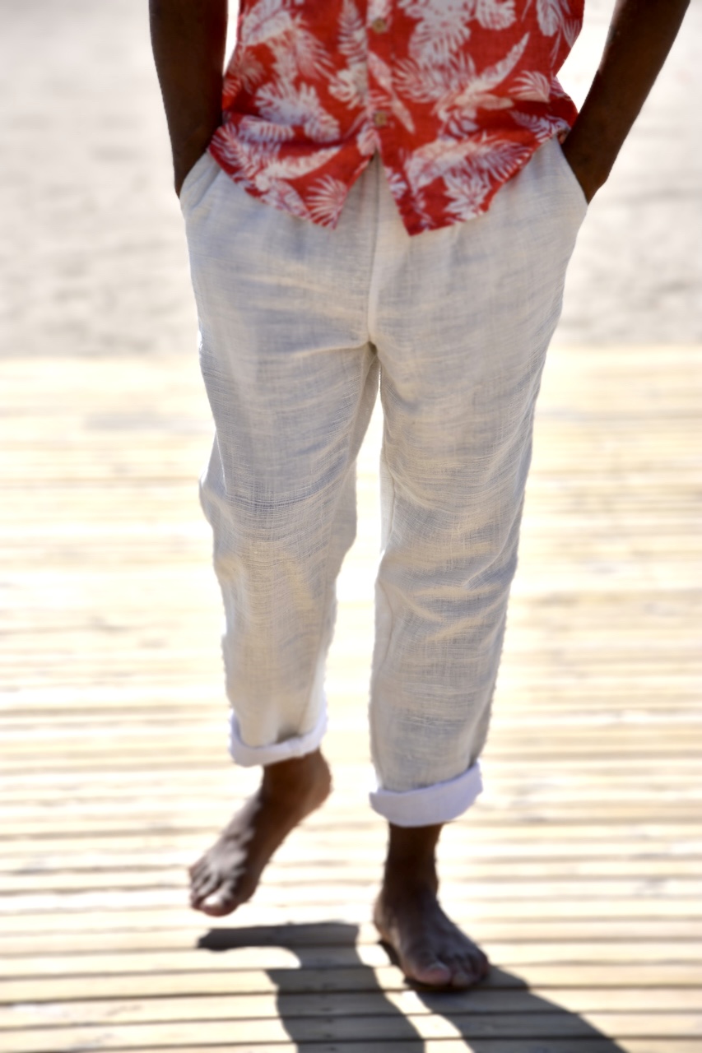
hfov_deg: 9.9
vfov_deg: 14.9
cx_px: 351
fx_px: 4037
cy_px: 526
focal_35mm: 138
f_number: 8
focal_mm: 92
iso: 110
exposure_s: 1/500
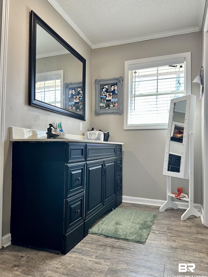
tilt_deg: +1.6
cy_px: 143
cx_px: 106
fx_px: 200
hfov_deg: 54.9
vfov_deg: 69.4
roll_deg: -0.2
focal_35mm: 25
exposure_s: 1/120
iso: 160
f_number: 1.78
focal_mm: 6.86
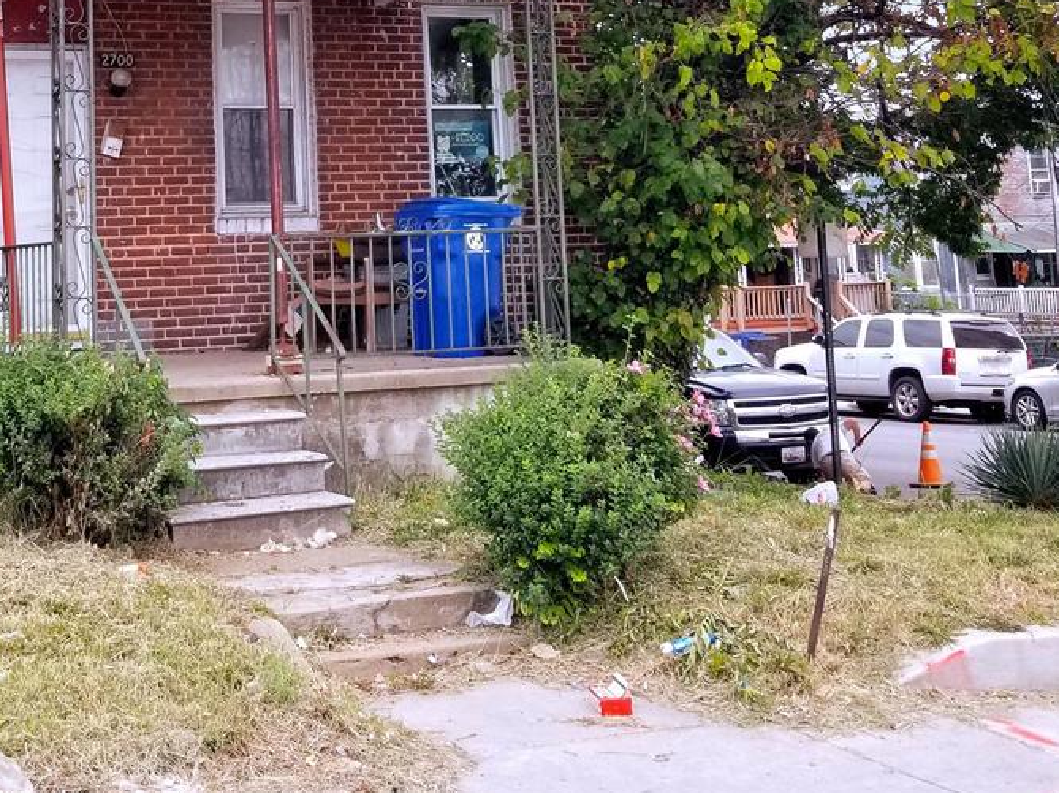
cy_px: -27
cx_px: 242
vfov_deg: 24.7
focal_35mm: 56
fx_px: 1712
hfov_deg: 33.6
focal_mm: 4.25
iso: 50
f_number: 1.7
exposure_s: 1/236
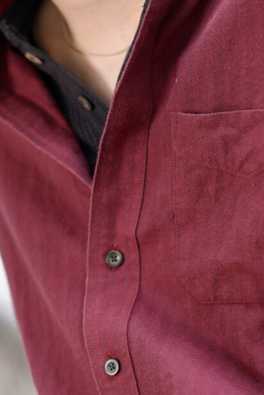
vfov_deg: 7.2
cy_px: 118
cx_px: 77
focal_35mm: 284
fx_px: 3124
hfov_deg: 4.8
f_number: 2
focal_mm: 98
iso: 400
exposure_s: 1/500
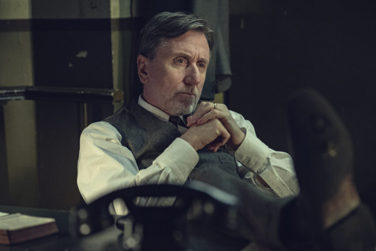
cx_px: 226
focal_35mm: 112
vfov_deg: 12.2
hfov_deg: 18.2
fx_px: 1170
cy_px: 127
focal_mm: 93
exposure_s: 1/100
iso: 2500
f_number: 2.8
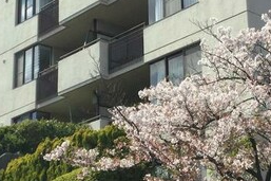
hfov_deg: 22.5
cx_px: 180
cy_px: 86
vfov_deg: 15.2
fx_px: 677
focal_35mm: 90
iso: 25
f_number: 2.4
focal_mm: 3.3
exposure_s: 1/1631
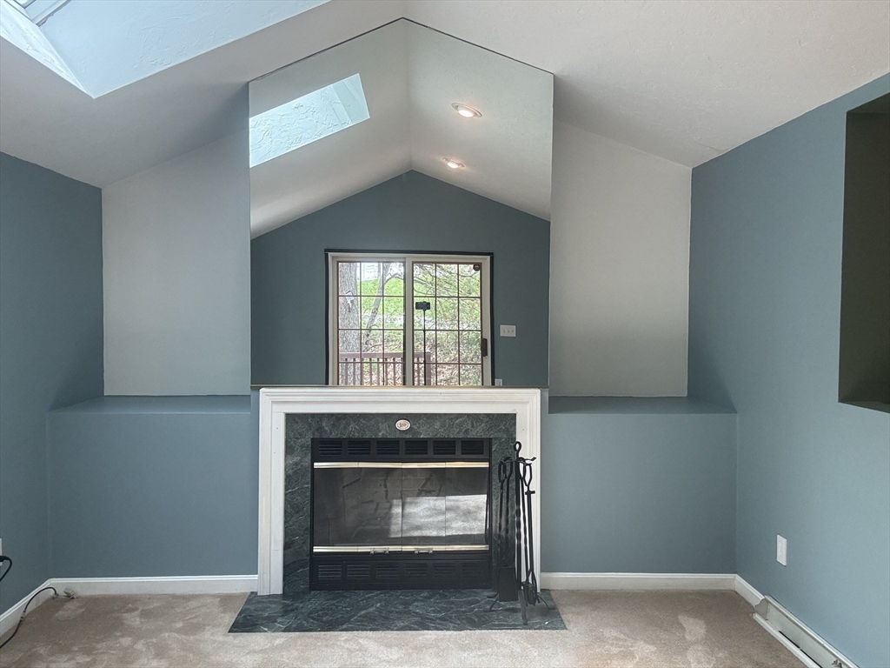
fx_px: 771
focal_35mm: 30
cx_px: 445
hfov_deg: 60.0
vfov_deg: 46.8
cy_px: 334
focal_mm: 2.69
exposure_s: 1/121
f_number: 1.9
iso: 80
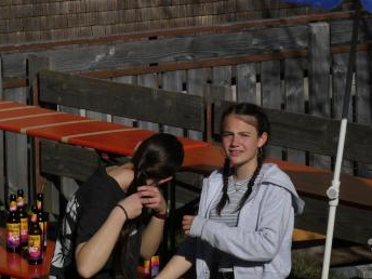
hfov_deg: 6.4
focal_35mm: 309
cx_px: 202
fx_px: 3321
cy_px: 120
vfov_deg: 4.8
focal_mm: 47.6
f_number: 5.5
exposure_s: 1/1300
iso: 80
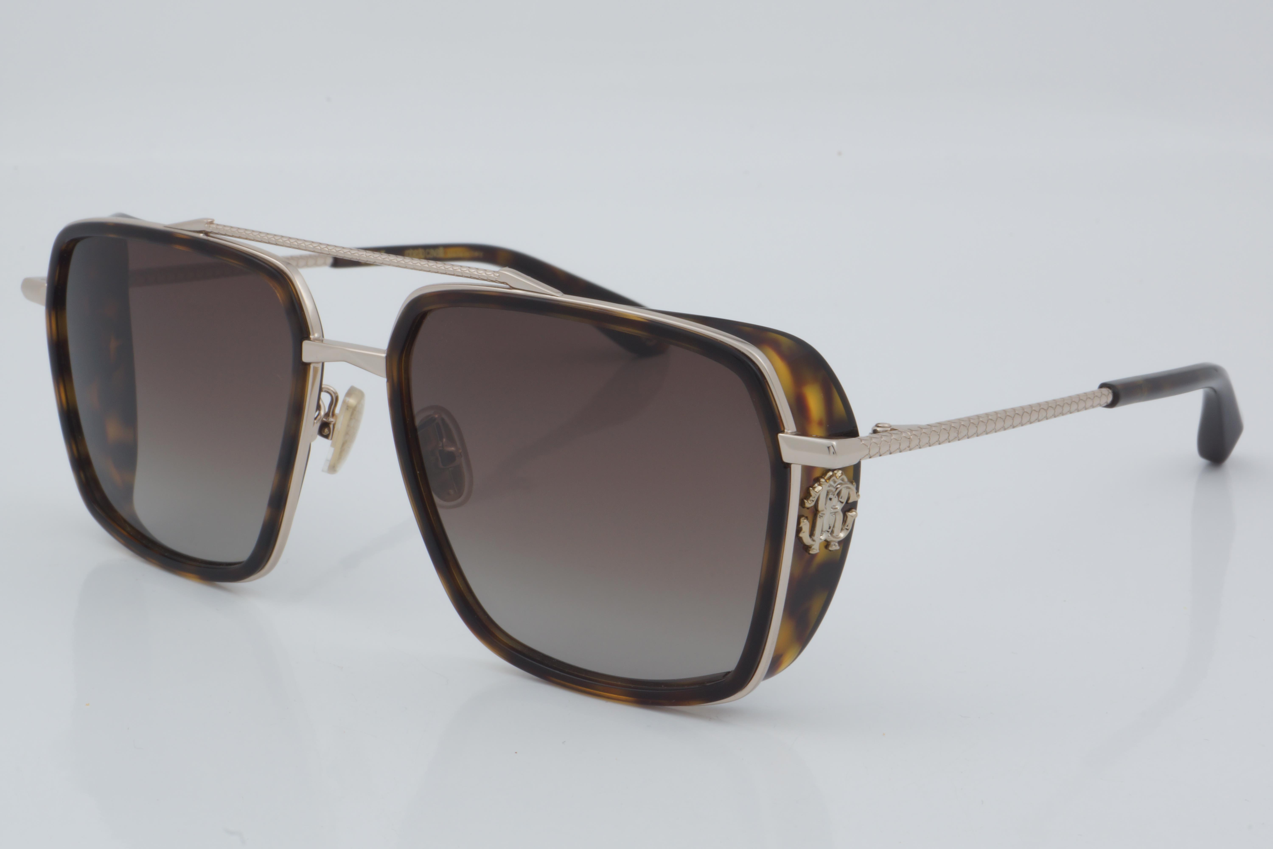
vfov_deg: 18.2
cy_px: 424
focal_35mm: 75
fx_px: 2652
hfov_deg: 27.0
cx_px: 636
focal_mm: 50
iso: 100
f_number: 32
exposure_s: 1/4
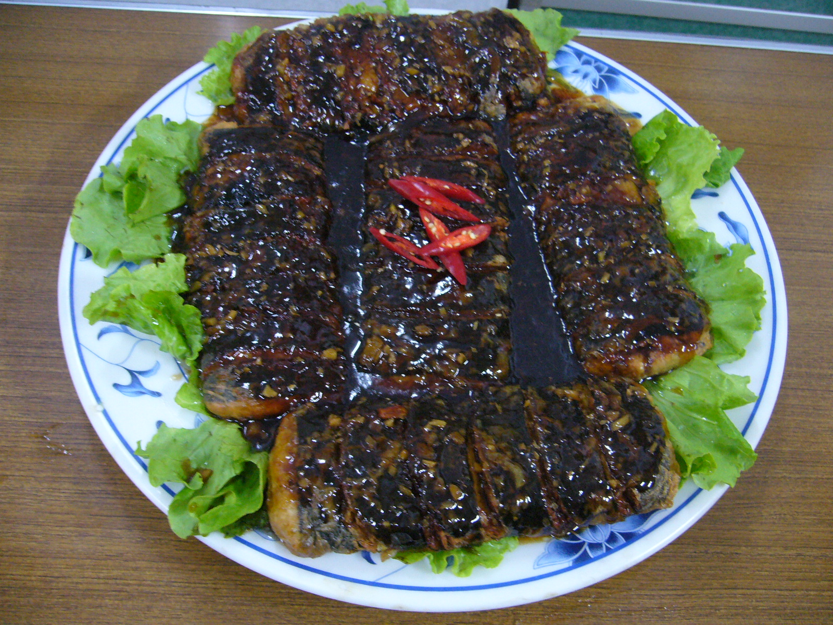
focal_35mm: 35
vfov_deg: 40.7
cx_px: 416
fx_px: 842
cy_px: 312
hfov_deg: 52.6
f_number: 2.8
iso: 200
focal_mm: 5.8
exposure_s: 1/8
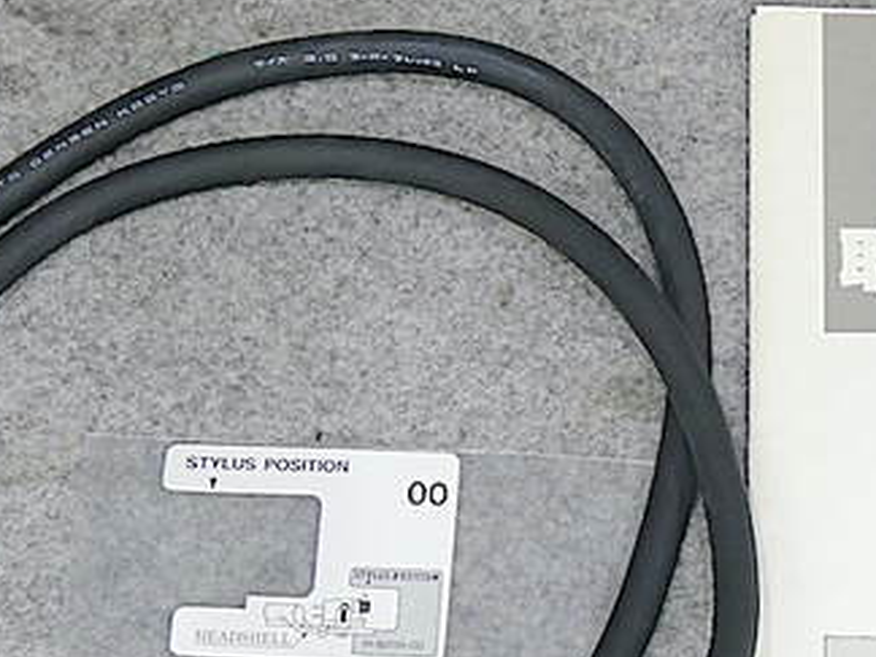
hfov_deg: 12.2
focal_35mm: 160
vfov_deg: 9.2
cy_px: 735
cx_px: 871
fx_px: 4049
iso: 200
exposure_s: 1/20
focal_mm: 9.6
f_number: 4.1
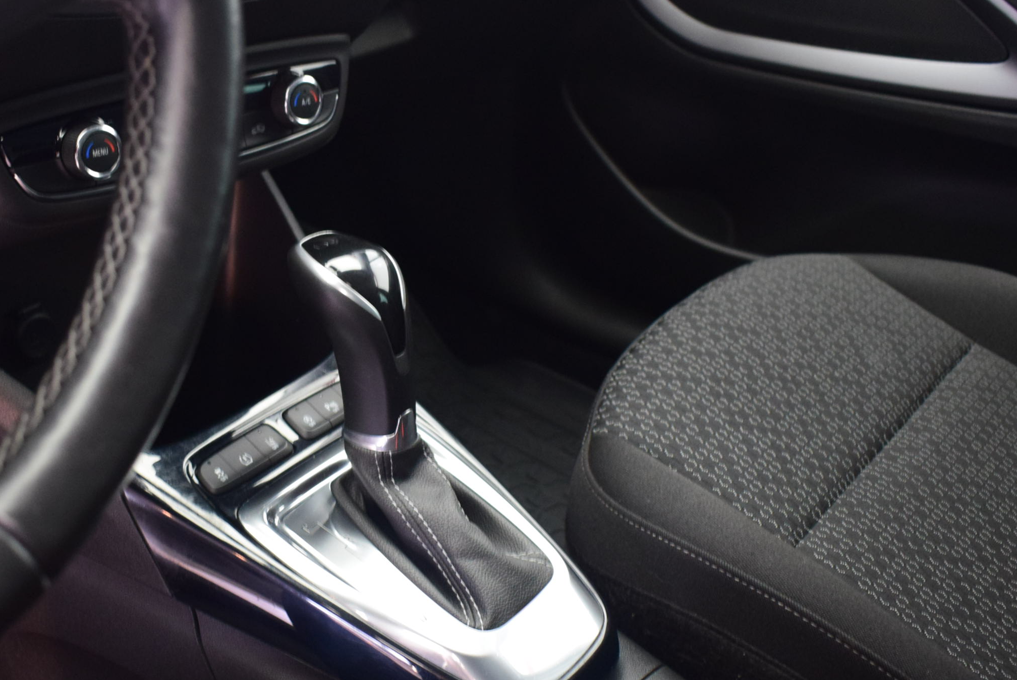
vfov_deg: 28.8
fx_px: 1322
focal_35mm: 47
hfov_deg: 41.8
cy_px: 367
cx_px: 390
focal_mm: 21
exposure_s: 1/25
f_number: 3.8
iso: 1600
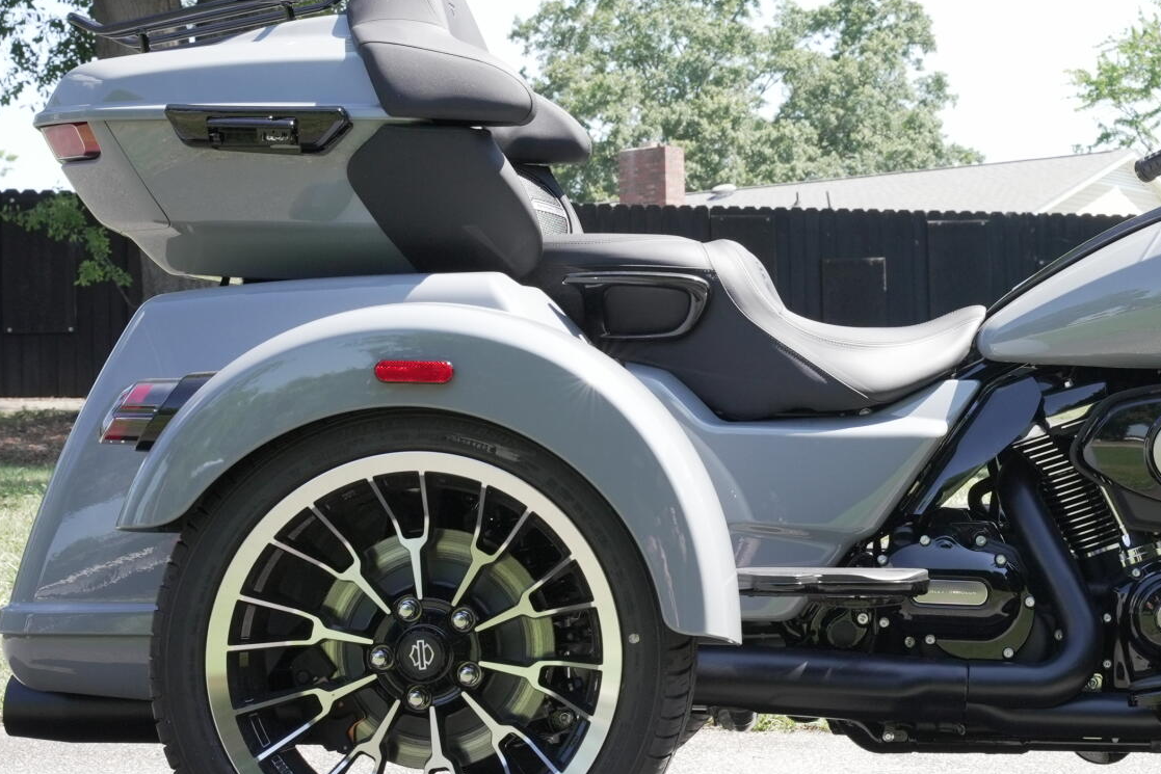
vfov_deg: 15.7
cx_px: 944
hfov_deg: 23.0
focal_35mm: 87
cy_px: 315
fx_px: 2814
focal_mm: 48.7
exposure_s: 1/250
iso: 1250
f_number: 11
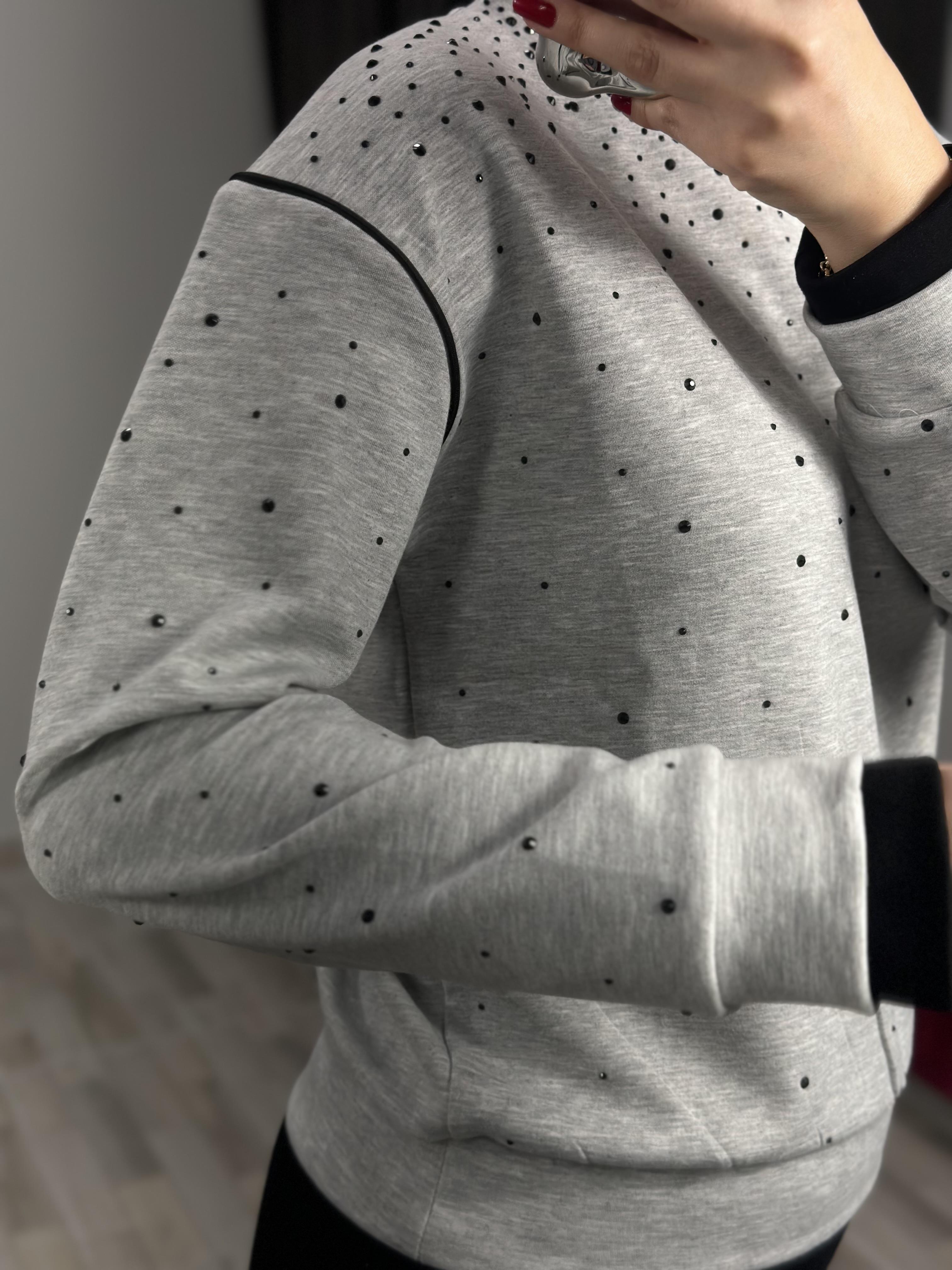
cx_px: 476
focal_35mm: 48
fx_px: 1760
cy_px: 635
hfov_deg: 30.3
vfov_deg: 39.7
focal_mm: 6.86
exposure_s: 1/173
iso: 64
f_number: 1.78
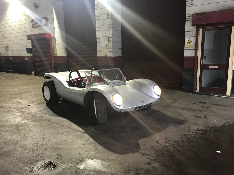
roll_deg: +1.2
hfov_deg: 63.4
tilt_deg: -9.3
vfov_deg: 49.7
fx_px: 189
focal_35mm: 28
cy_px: 88
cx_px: 117
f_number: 1.8
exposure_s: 1/17
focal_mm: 3.99
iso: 50
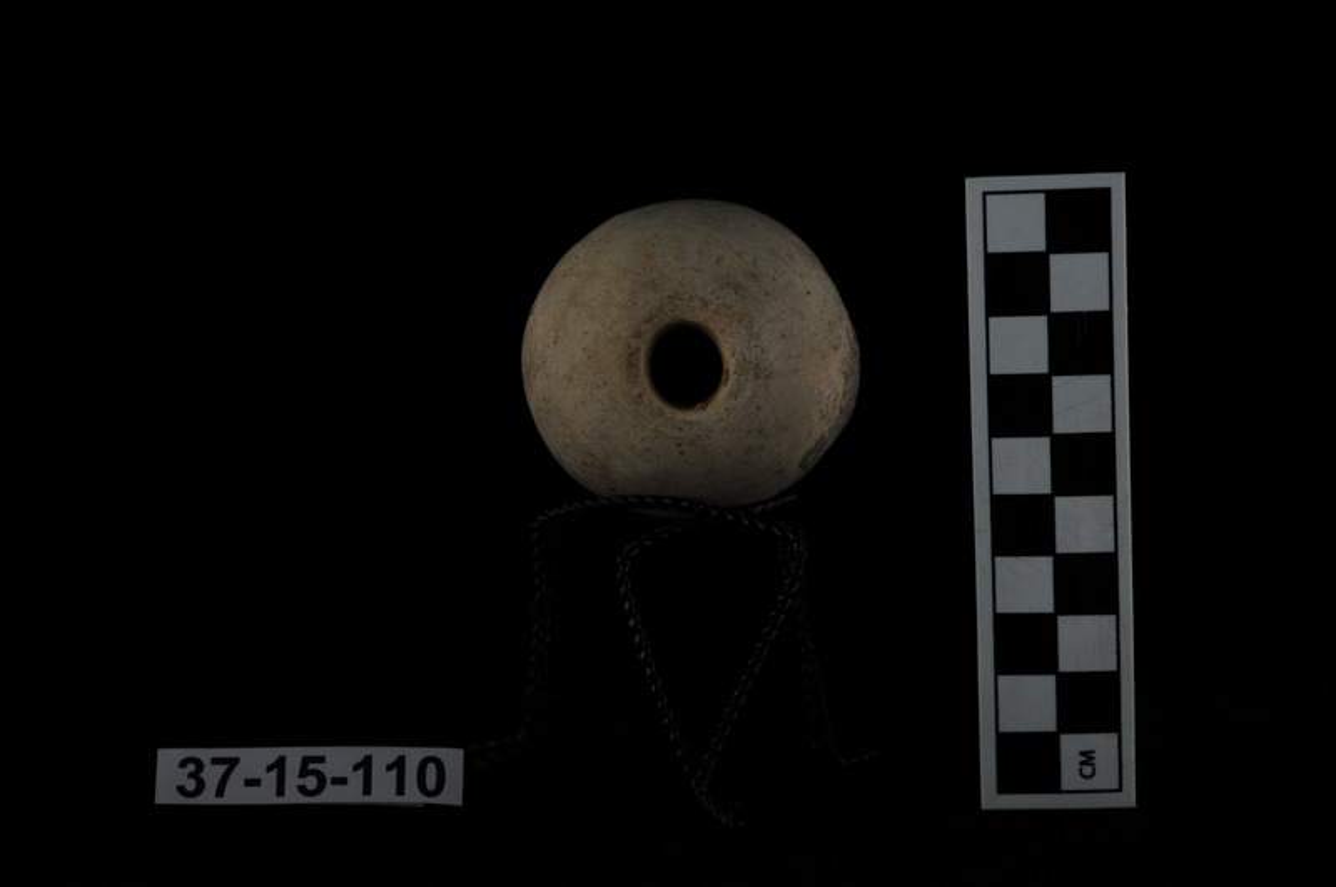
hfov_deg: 16.1
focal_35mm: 128
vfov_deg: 10.7
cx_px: 668
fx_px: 4725
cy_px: 444
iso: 200
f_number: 5.6
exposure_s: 1/125
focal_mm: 85
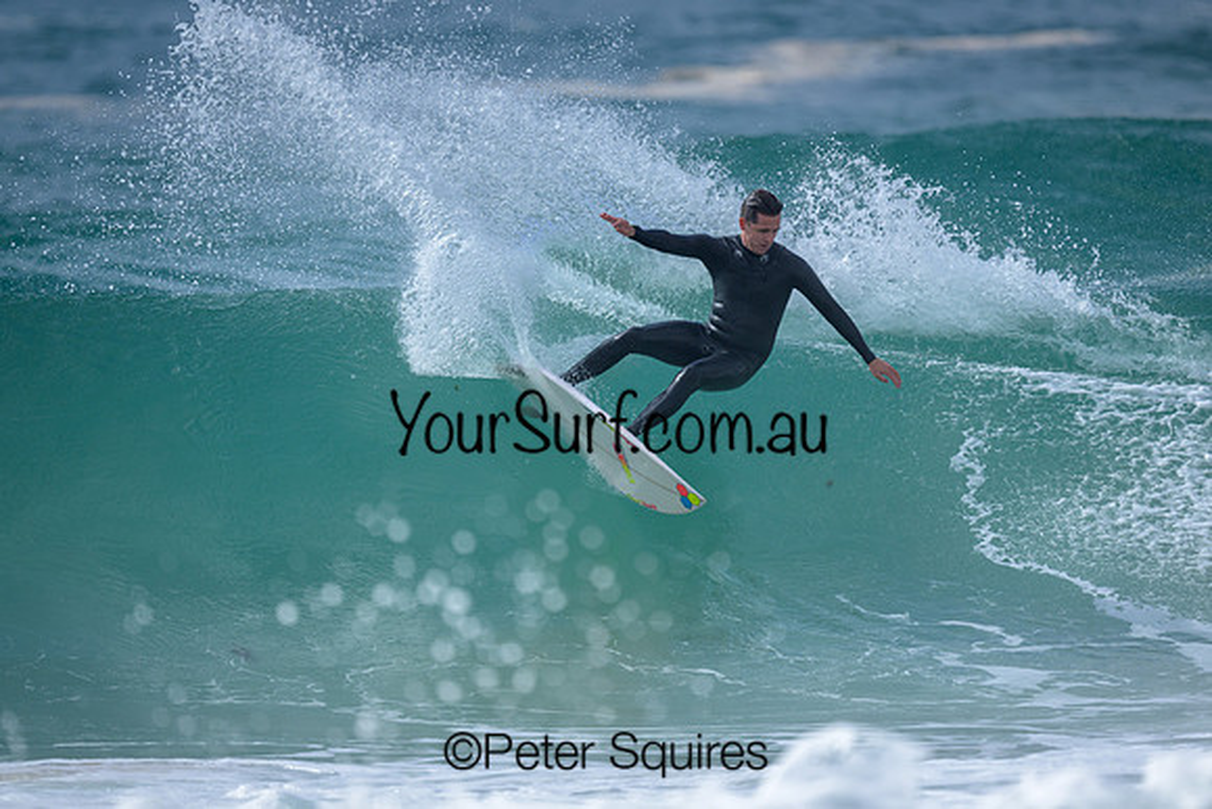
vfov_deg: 1.7
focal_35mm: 800
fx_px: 26938
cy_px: 404
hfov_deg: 2.6
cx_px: 606
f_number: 6.3
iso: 360
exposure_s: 1/2000
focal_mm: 800
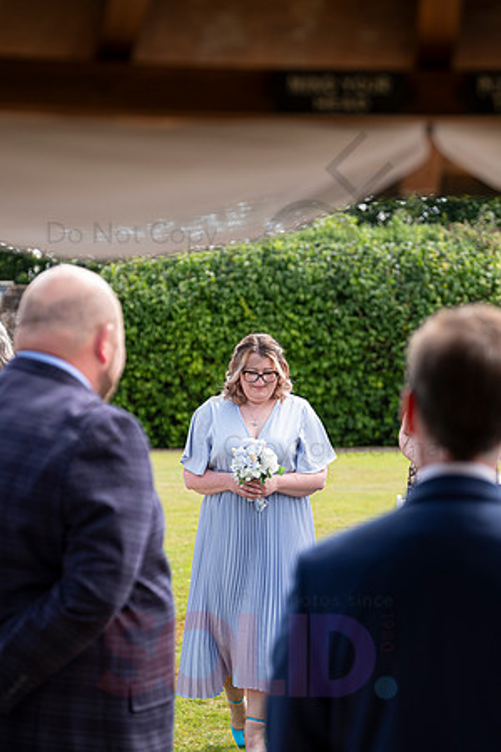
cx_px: 250
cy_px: 376
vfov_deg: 19.1
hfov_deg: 12.8
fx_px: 2233
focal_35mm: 107
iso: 200
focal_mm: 71.5
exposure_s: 1/640
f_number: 3.2
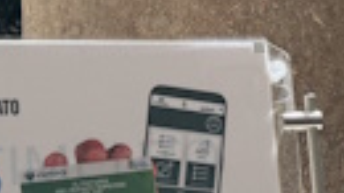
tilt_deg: -4.1
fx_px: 1103
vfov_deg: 10.0
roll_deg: -0.9
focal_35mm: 121
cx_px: 415
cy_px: 100
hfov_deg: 16.9
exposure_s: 1/412
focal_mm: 6.76
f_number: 1.78
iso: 80
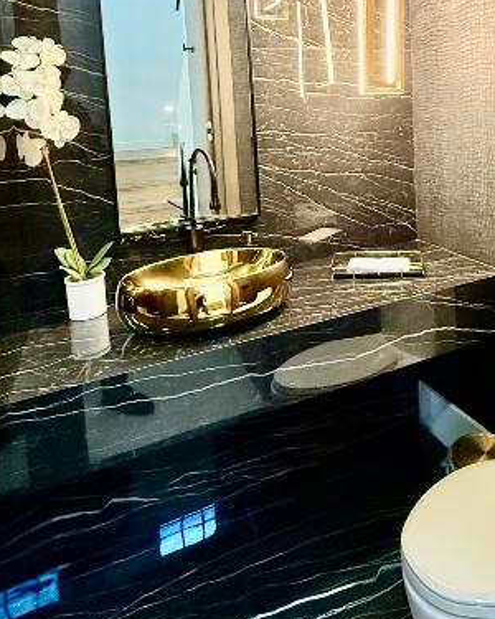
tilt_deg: -3.9
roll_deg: +1.6
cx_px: 353
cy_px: 152
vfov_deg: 58.8
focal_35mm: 28
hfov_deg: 50.0
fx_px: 513
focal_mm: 2.22
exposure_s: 1/120
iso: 500
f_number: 2.2
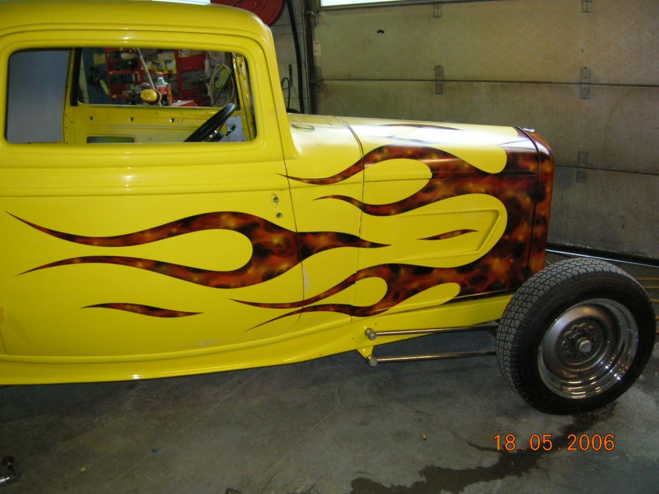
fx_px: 647
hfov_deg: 54.0
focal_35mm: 34
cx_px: 330
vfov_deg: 41.8
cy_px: 247
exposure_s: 1/30.1
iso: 183
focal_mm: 5.7
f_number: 2.9
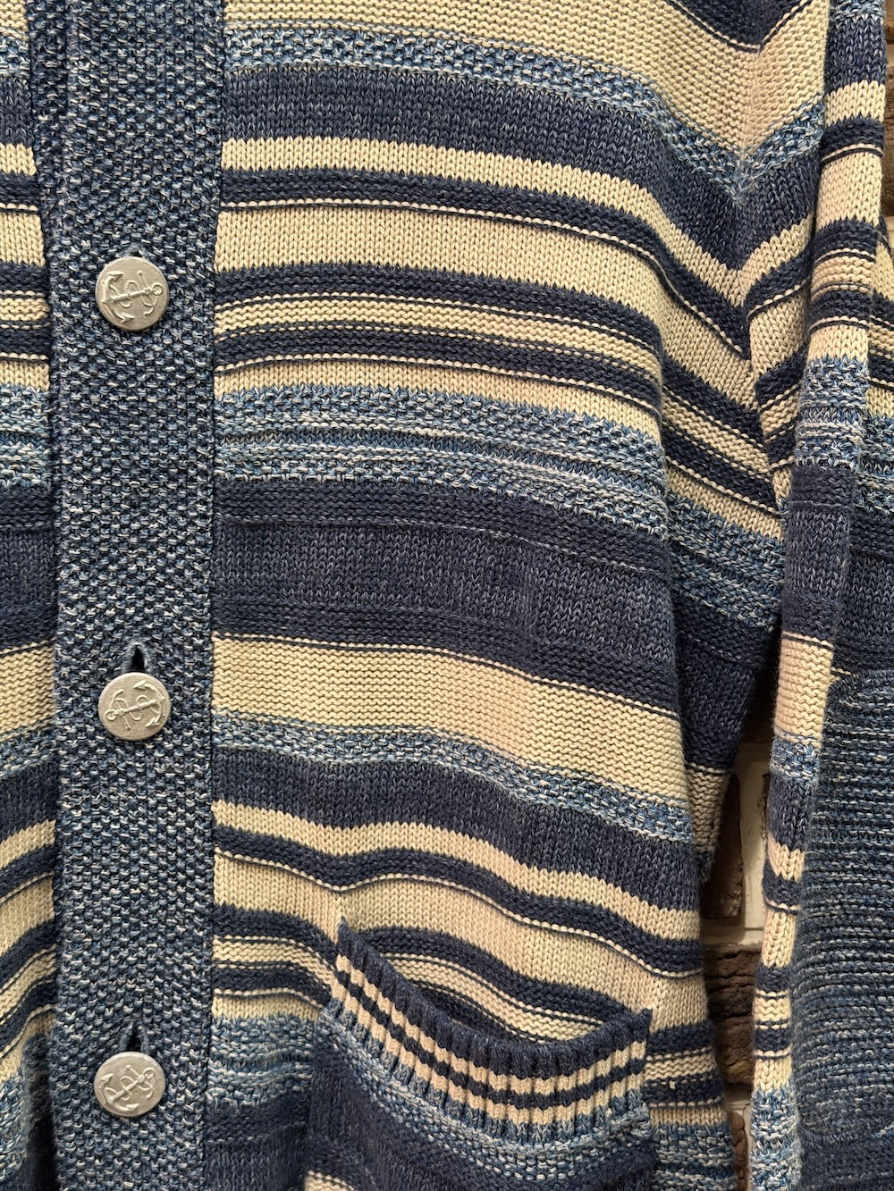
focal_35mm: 48
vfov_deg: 39.7
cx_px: 447
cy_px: 596
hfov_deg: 30.3
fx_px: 1653
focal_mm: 6.76
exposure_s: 1/30
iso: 640
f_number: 1.78
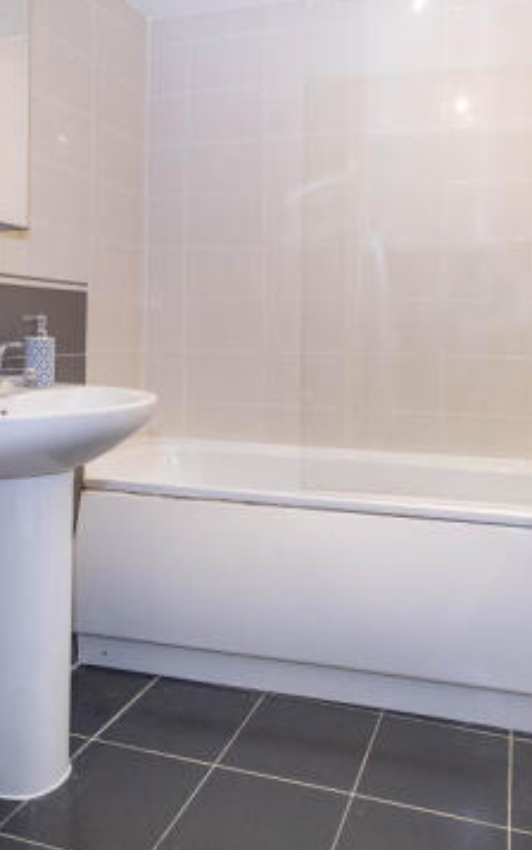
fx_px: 649
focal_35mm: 28
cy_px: 336
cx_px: 315
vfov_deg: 65.8
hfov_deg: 44.4
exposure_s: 1/7
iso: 500
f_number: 6.4
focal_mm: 10
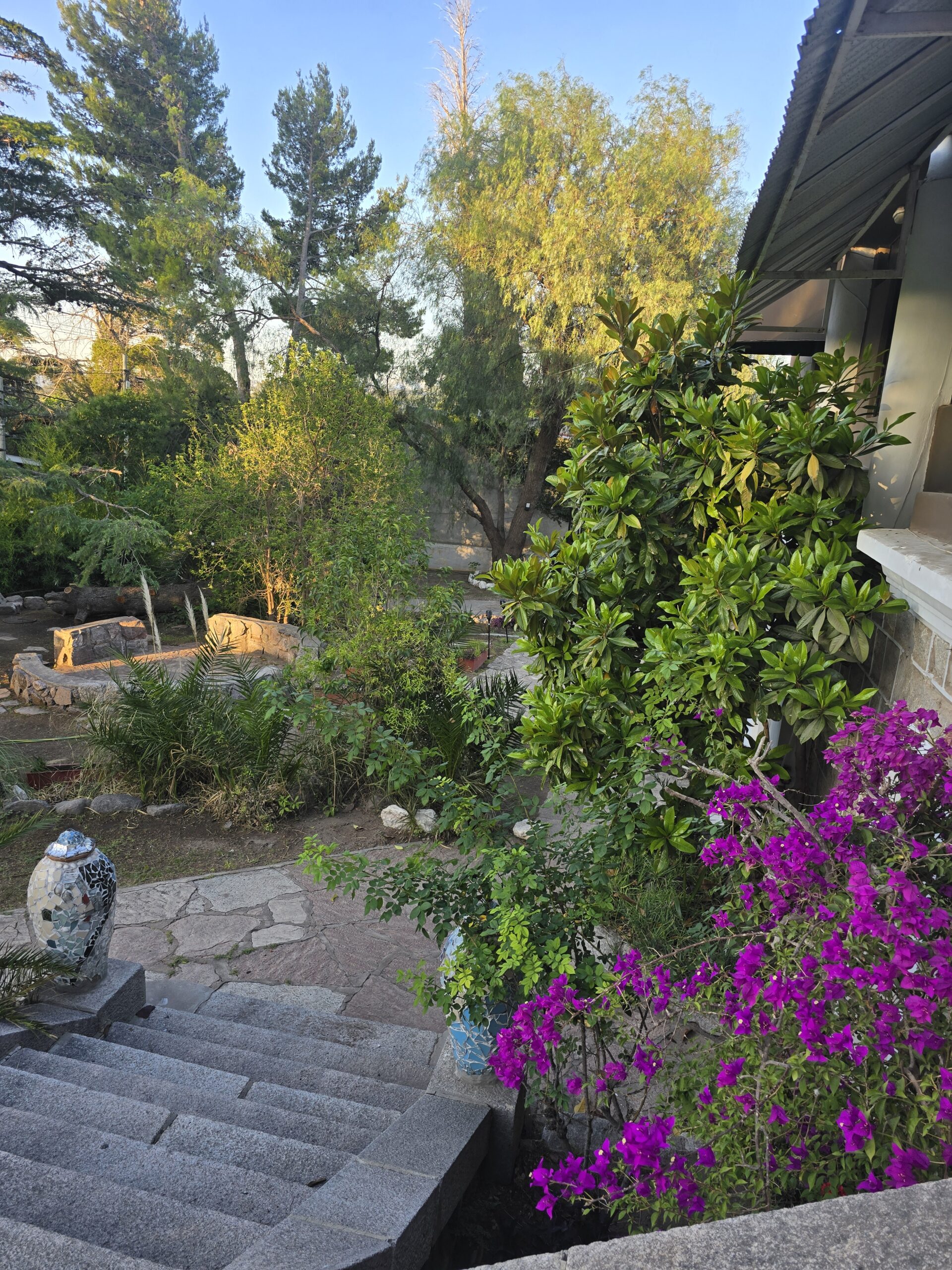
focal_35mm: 23
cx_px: 476
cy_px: 635
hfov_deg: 58.9
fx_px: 843
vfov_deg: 73.9
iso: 25
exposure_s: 1/180
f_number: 1.7
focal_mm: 6.3
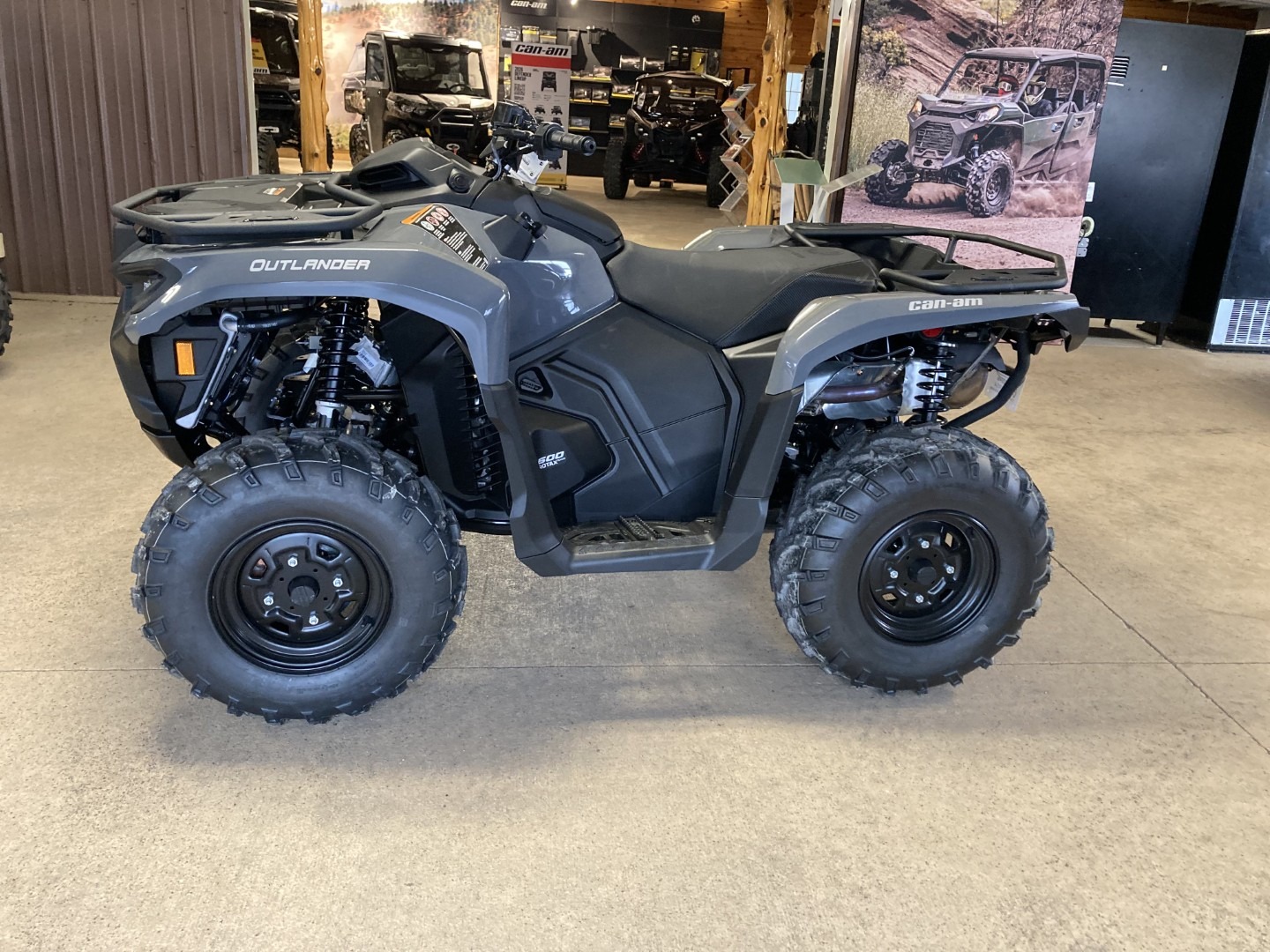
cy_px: 476
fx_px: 1027
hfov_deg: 63.4
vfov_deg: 49.7
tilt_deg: -20.5
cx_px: 635
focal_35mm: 28
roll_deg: -3.9
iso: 250
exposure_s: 1/60
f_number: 1.8
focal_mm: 3.99
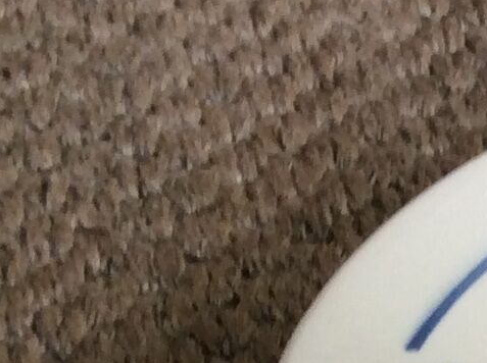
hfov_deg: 10.8
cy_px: 708
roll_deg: +1.9
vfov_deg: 8.1
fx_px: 2444
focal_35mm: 174
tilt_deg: -43.7
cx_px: 799
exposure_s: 1/25
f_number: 2.4
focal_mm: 3.3
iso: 50
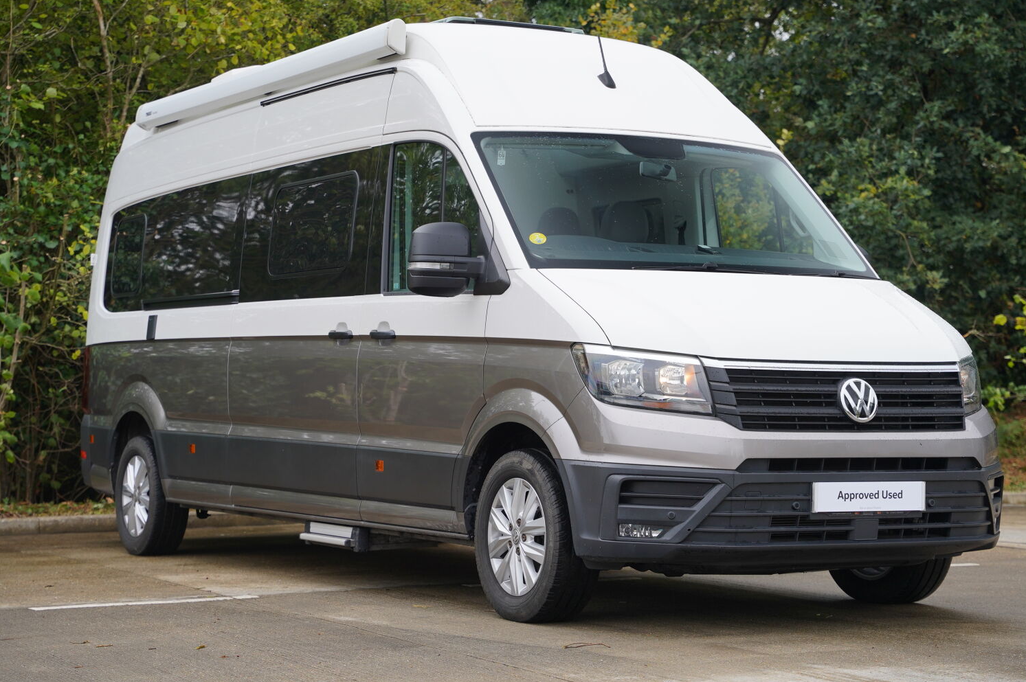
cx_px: 526
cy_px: 324
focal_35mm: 75
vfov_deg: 18.2
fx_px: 2136
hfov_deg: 27.0
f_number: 4
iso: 400
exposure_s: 1/160
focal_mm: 70
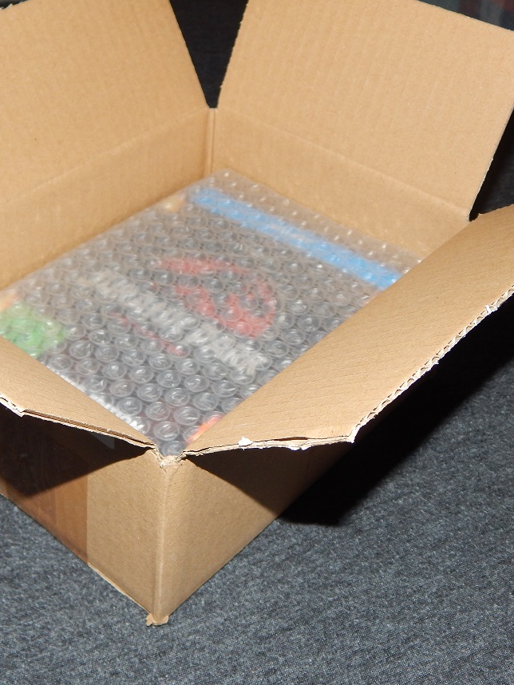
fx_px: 1009
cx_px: 154
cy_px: 343
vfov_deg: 37.5
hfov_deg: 28.3
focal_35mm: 51
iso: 200
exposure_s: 1/30
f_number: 3.4
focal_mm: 6.8
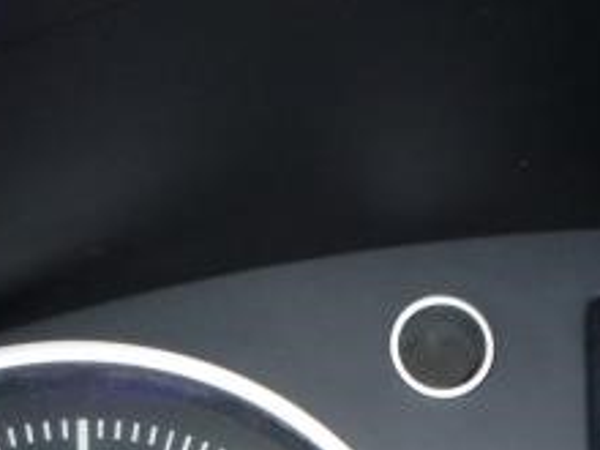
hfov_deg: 21.3
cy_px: 619
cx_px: 488
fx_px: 1577
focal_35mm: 91
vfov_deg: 15.3
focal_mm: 4.5
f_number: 3.9
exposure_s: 1/60
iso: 200
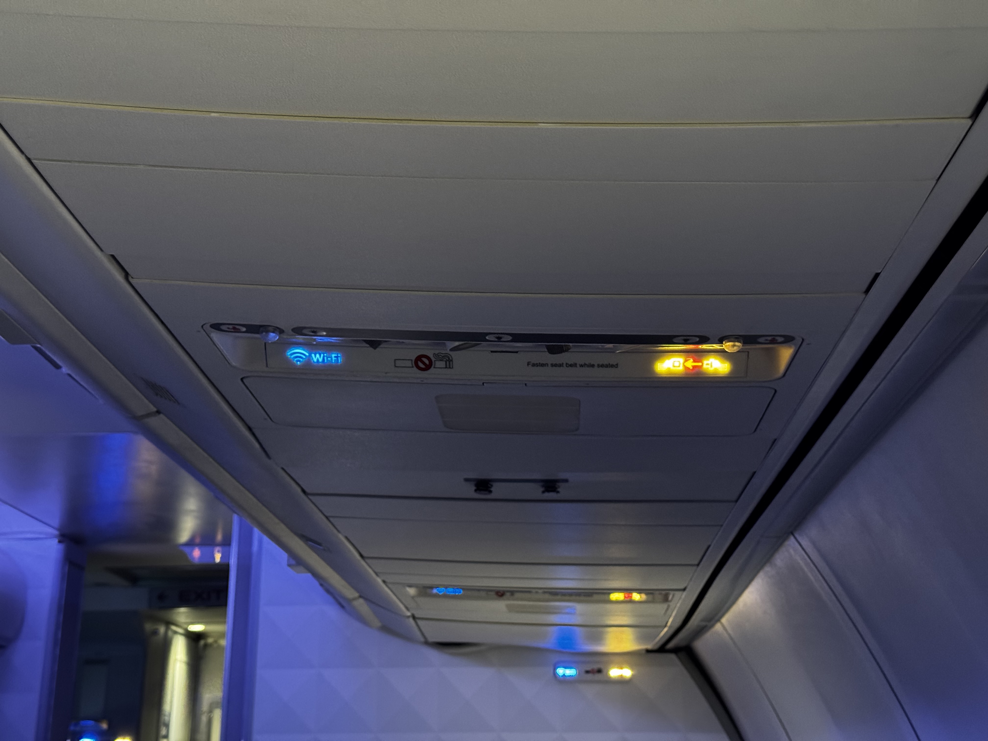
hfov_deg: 39.7
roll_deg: -0.3
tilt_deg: +16.1
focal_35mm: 48
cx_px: 494
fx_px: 1370
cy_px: 370
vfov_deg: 30.3
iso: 800
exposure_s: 1/22
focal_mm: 6.76
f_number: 1.78
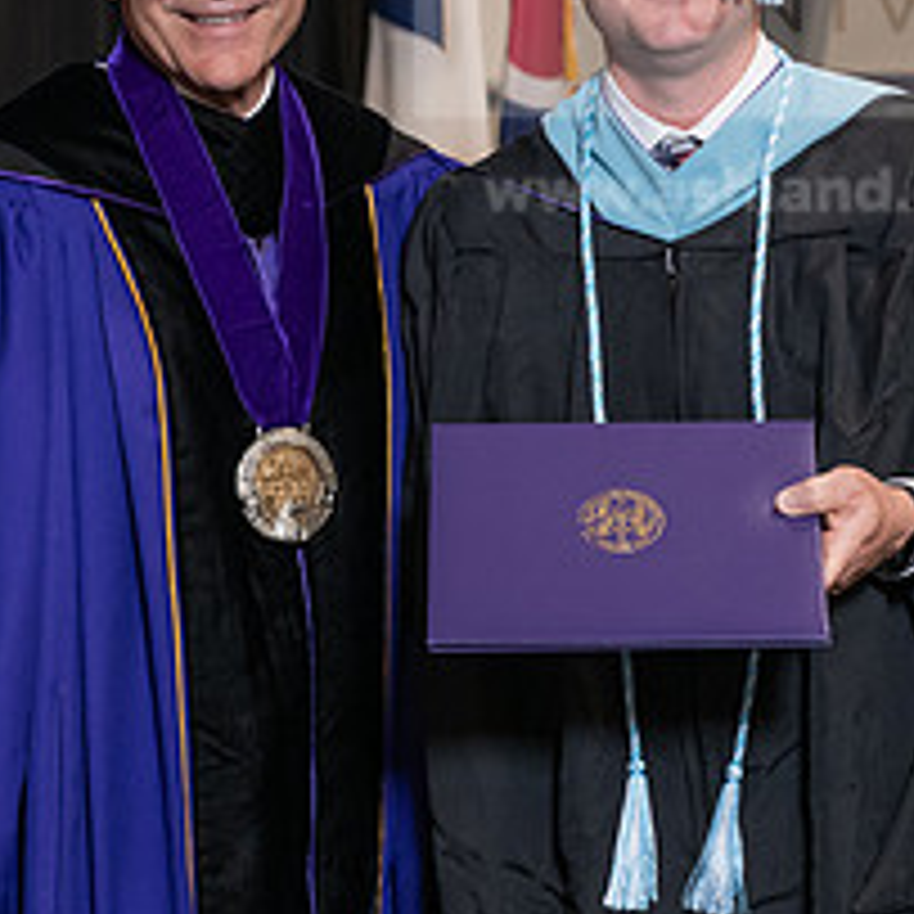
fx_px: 4361
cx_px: 279
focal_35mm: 146
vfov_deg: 11.9
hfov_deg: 11.9
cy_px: 286
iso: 2000
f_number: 5
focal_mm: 60
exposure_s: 1/125
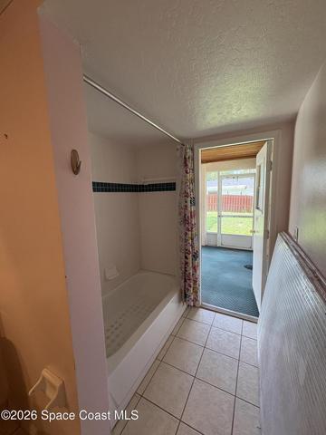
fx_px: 176
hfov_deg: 85.7
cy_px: 218
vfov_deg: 102.1
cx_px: 163
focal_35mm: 14
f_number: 2.2
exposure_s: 1/120
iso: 200
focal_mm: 2.22
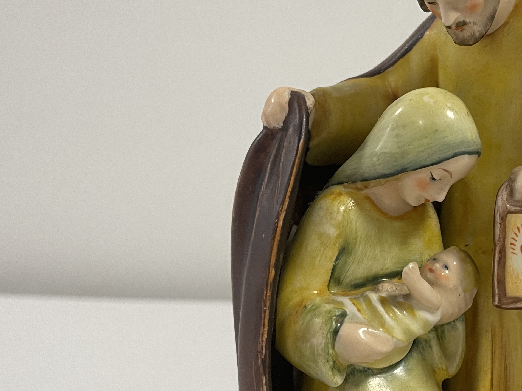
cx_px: 416
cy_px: 237
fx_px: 799
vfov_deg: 27.5
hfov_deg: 35.1
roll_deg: -2.6
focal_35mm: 53
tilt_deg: -1.2
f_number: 1.6
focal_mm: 5.1
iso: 100
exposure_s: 1/50
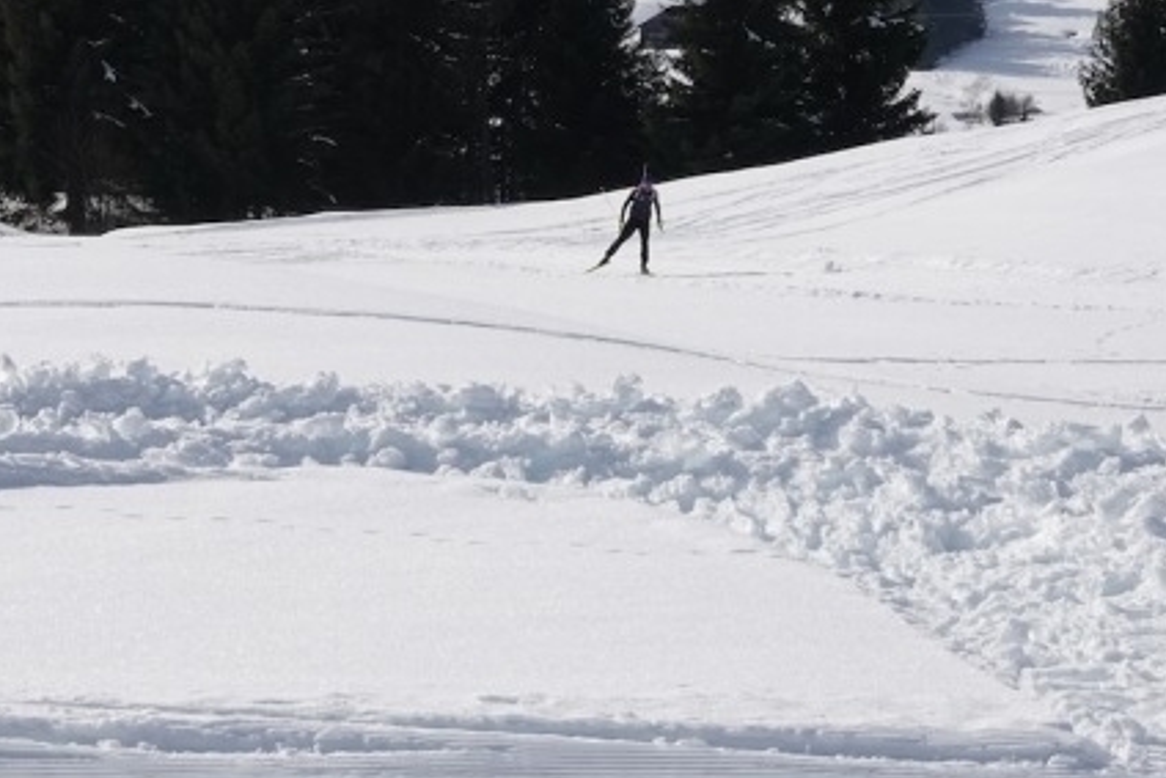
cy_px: 159
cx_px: 693
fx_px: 3726
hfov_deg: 17.8
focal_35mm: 115
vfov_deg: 11.9
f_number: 8
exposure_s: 1/500
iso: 100
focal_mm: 22.19
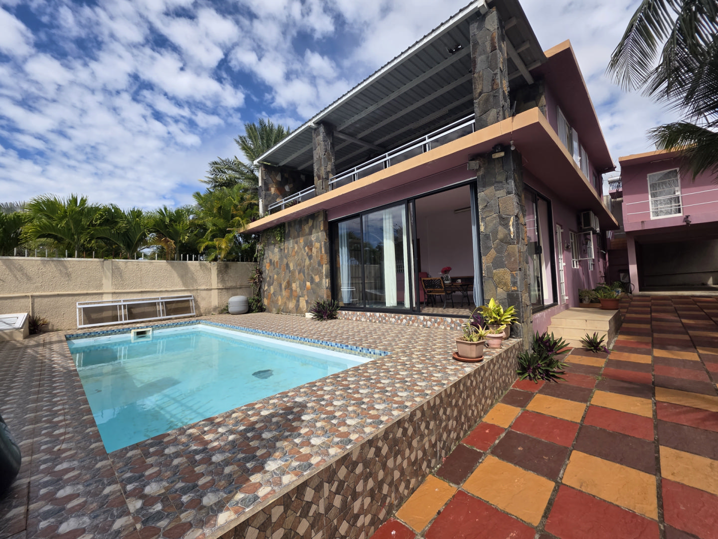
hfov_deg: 106.2
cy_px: 270
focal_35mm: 13
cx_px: 359
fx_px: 270
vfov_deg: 89.9
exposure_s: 1/2346
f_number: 1.9
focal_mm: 2.2
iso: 40
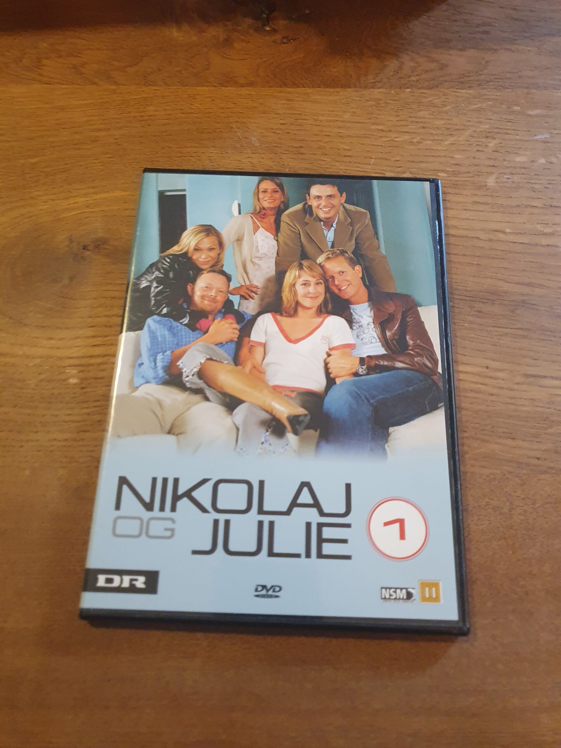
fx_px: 562
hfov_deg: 53.1
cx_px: 280
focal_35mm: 26
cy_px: 374
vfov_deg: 67.3
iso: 400
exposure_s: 1/50
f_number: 1.5
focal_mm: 4.32
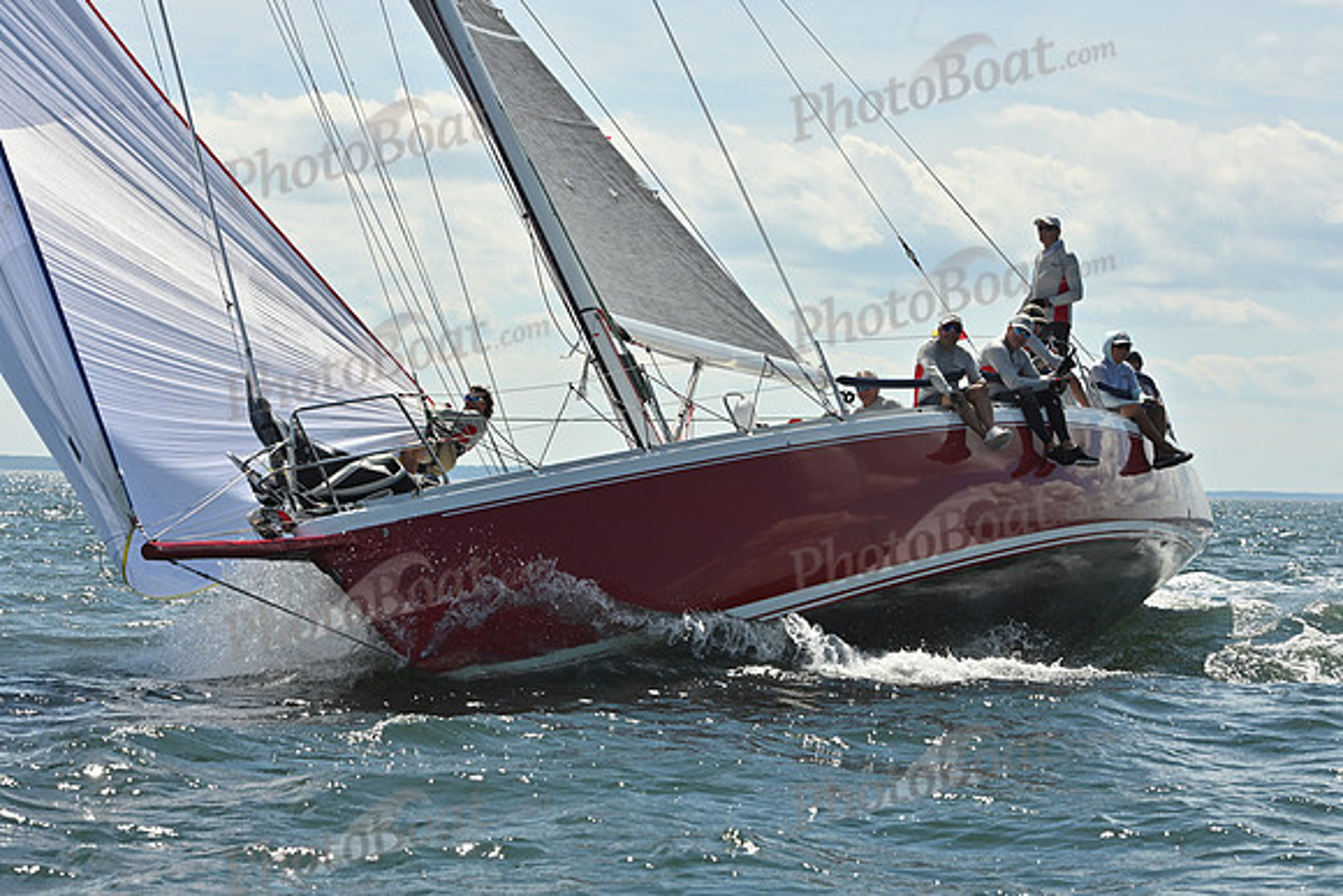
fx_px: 3545
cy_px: 448
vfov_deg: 14.4
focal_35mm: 95
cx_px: 672
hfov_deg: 21.5
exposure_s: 1/1000
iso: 250
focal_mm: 95
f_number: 11
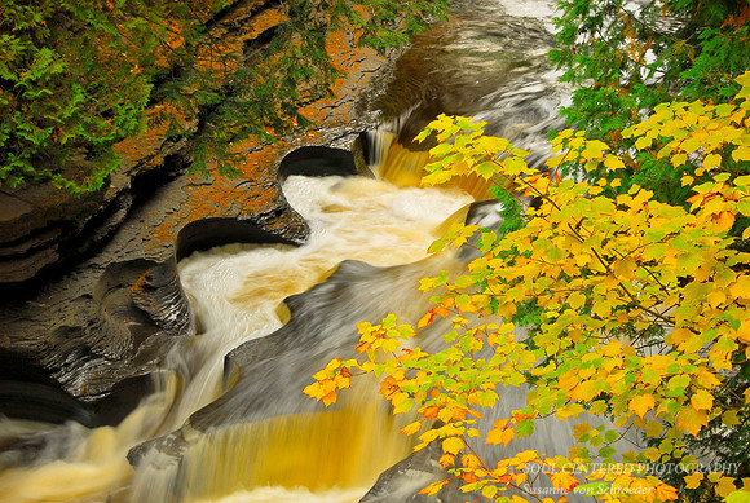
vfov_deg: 14.1
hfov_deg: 20.9
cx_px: 375
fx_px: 2035
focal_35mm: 98
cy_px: 252
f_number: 18
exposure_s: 1/2.5
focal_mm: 65
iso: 200
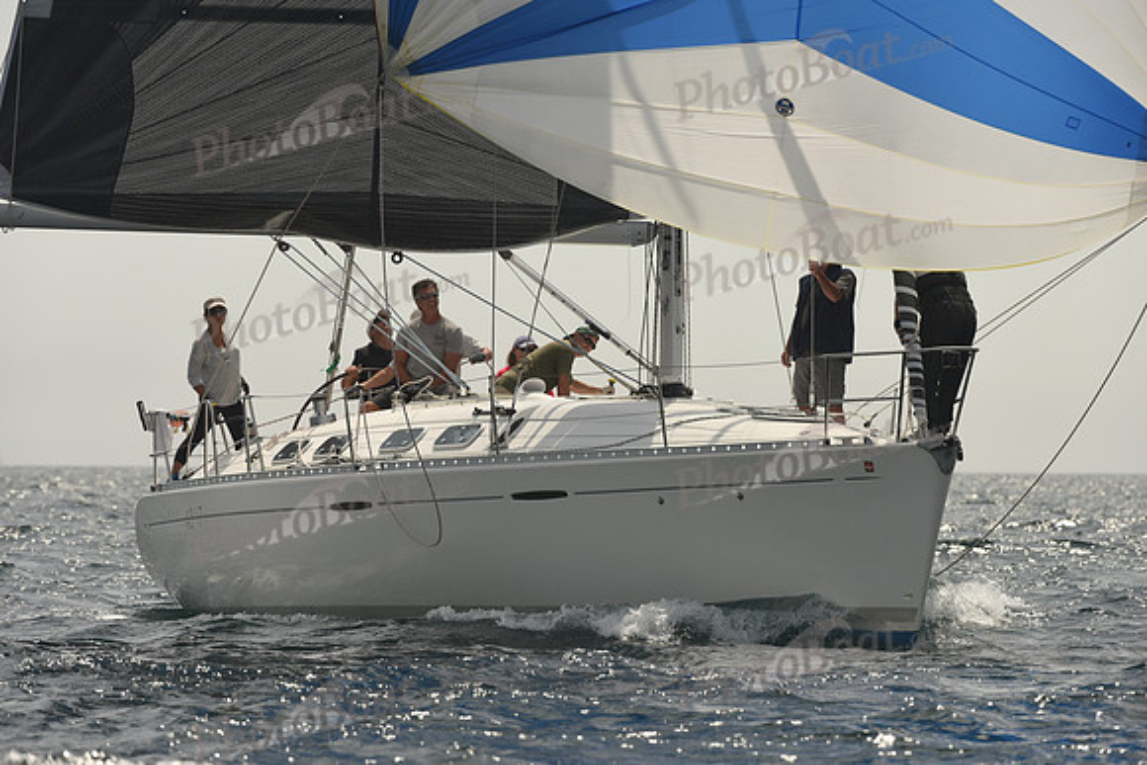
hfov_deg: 6.1
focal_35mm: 340
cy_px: 382
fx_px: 10835
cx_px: 574
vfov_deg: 4.0
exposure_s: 1/1000
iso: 250
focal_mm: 340
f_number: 8
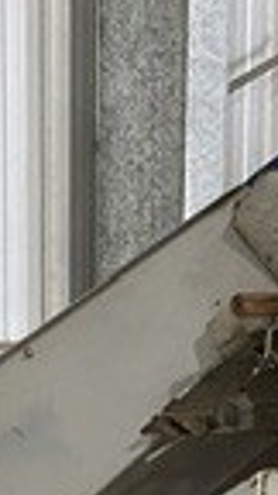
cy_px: 698
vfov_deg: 15.9
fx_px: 1651
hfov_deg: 8.8
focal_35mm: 126
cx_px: 635
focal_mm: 4.25
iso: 500
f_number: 1.8
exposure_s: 1/33
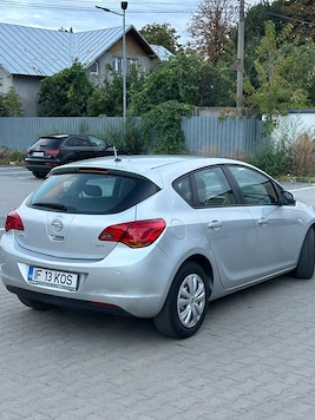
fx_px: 655
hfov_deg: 27.0
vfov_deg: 35.5
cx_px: 158
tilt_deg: -7.8
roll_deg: -0.8
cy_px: 234
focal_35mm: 54
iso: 80
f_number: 1.78
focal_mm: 6.86
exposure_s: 1/61
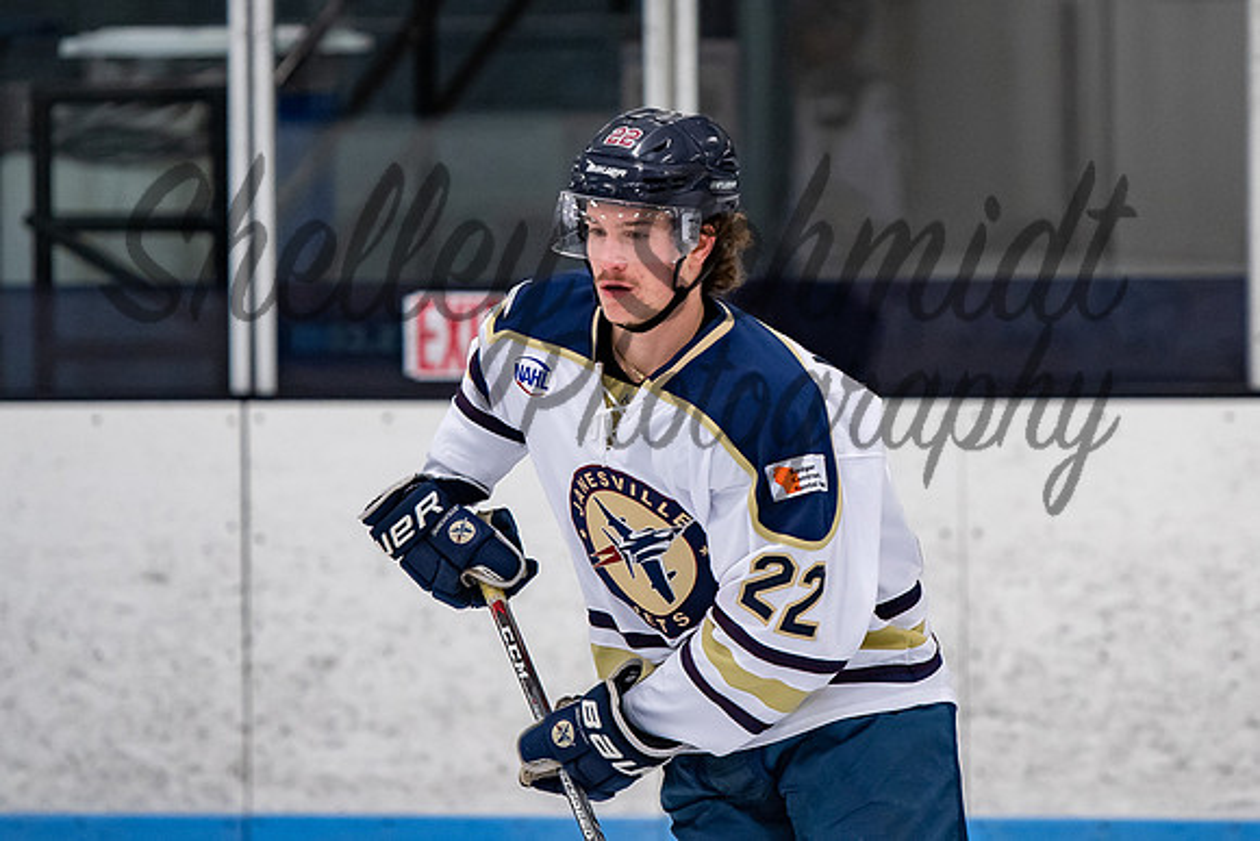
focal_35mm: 382
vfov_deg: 3.6
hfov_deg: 5.4
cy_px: 269
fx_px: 13380
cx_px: 722
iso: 800
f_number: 3.2
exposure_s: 1/800
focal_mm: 185
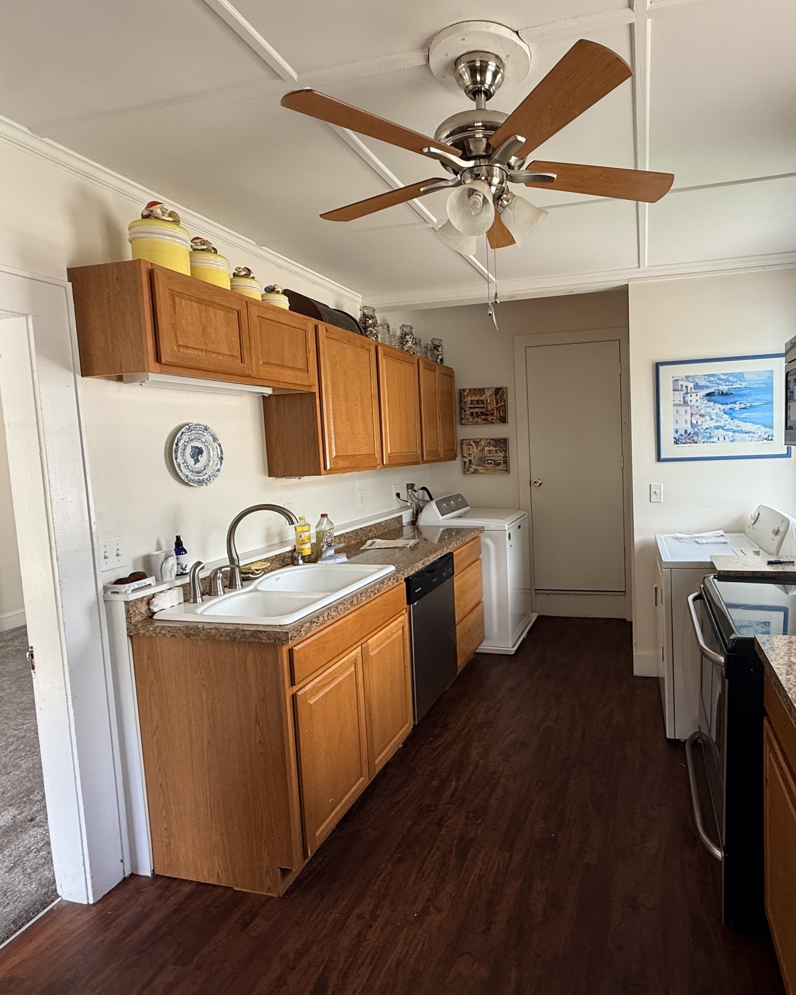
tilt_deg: -4.1
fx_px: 559
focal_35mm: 19
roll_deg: +2.0
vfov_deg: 83.3
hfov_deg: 69.0
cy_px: 488
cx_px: 525
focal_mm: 2.22
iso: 160
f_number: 2.2
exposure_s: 1/99
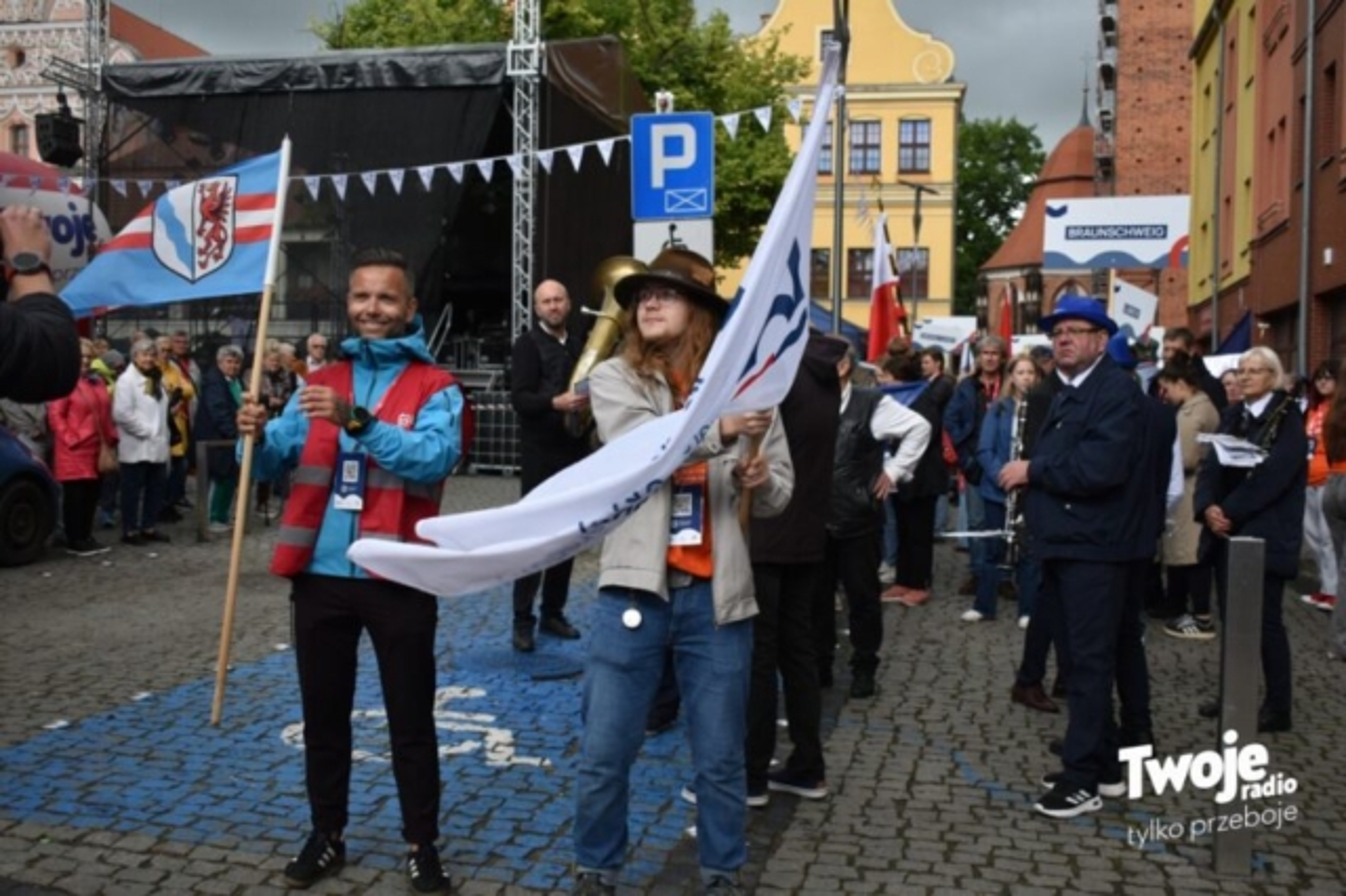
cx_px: 673
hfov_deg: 49.6
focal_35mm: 39
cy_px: 448
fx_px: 1457
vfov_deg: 34.2
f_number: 4.5
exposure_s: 1/1250
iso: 400
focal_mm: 26
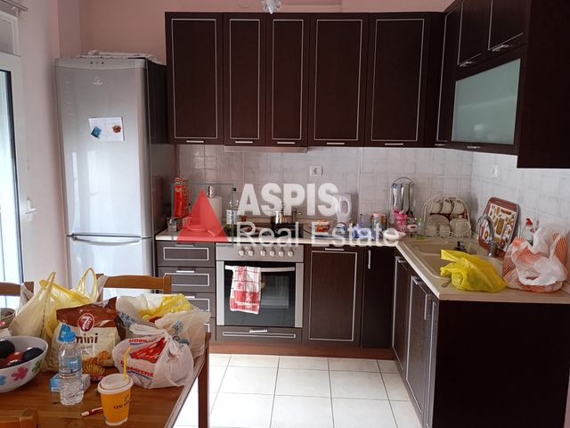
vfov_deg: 49.7
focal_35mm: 28
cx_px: 285
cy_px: 214
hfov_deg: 63.4
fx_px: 461
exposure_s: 1/20
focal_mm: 4.27
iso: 1645
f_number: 1.8
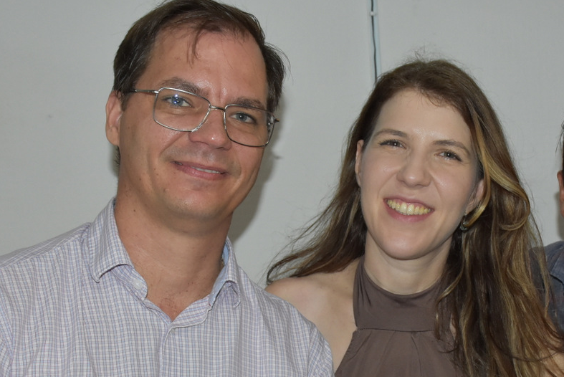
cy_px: 299
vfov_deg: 17.0
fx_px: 1254
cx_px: 380
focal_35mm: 80
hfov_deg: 25.2
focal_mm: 30
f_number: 5.6
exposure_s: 1/60
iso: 1600
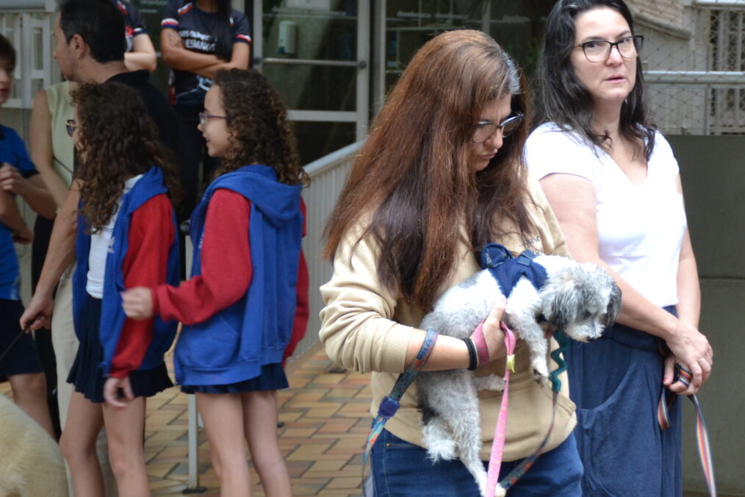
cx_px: 511
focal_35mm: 159
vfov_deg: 8.6
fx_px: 3290
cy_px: 437
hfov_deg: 12.9
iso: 800
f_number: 4.8
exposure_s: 1/60
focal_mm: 56
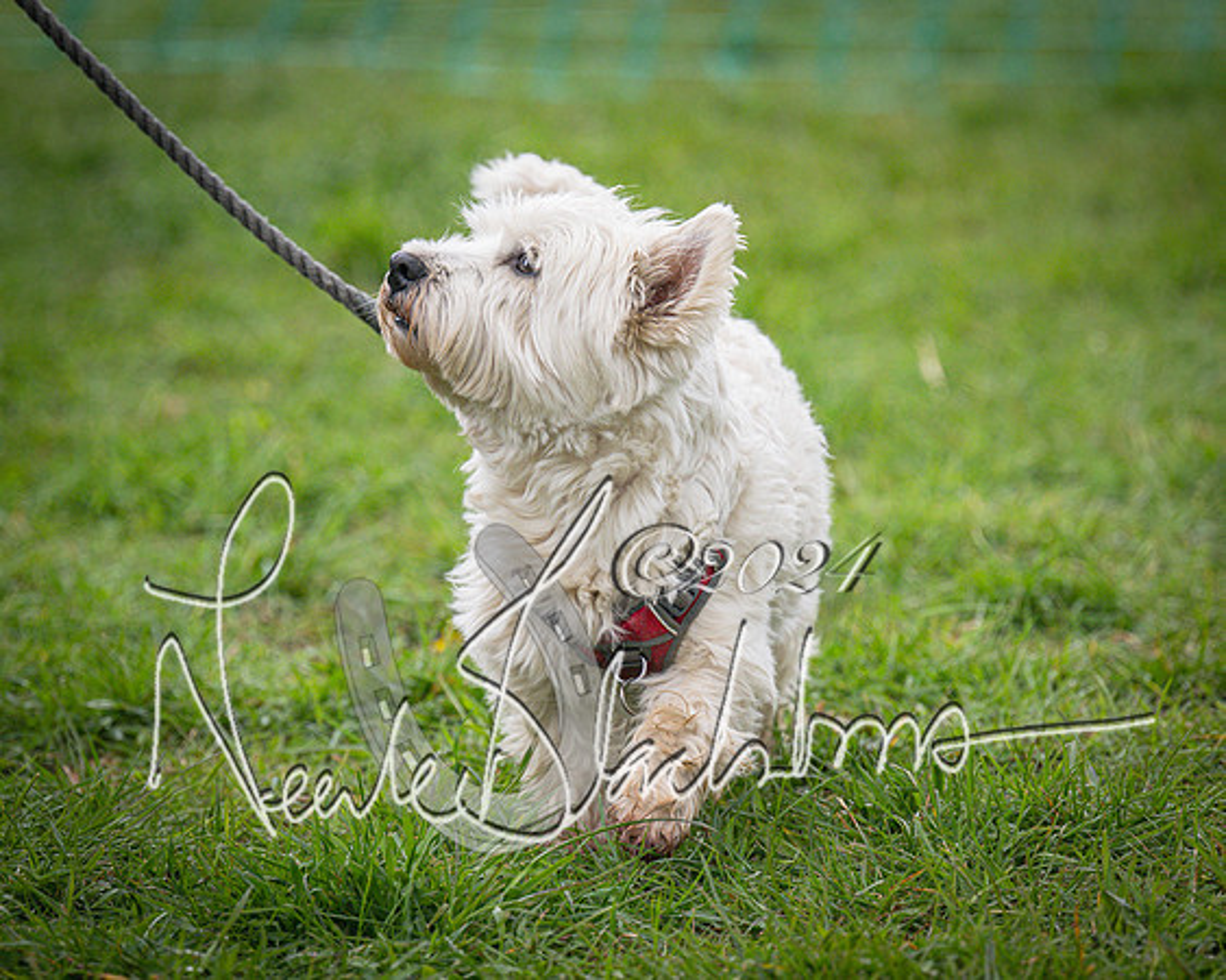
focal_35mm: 281
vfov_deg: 5.5
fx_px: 10178
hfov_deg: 6.9
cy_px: 543
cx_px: 636
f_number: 4
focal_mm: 180
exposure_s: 1/2000
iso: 1250
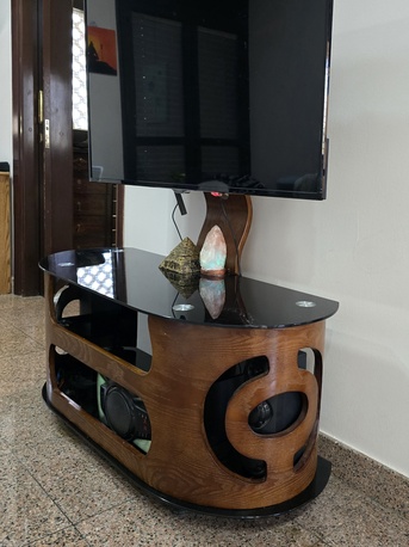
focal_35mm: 23
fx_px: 363
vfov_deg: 74.0
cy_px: 274
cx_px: 204
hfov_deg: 58.8
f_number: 1.7
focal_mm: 6.3
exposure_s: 1/120
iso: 1000
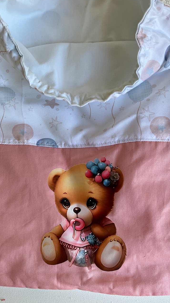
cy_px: 151
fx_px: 256
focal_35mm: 32
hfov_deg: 36.7
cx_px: 91
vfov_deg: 61.0
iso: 16
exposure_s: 1/113
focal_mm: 3
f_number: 1.8
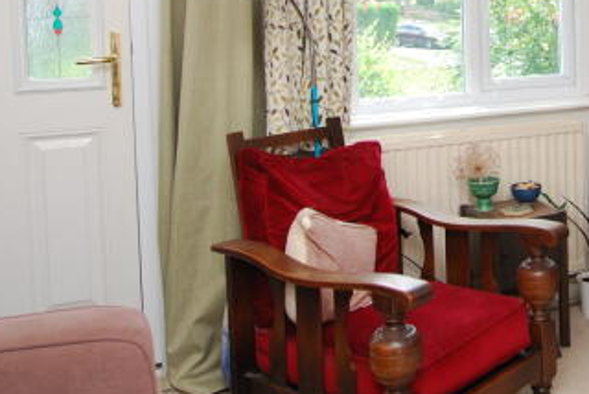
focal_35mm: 48
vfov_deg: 27.0
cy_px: 30
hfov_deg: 37.5
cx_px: 563
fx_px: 786
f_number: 4
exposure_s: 1/60
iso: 100
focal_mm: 10
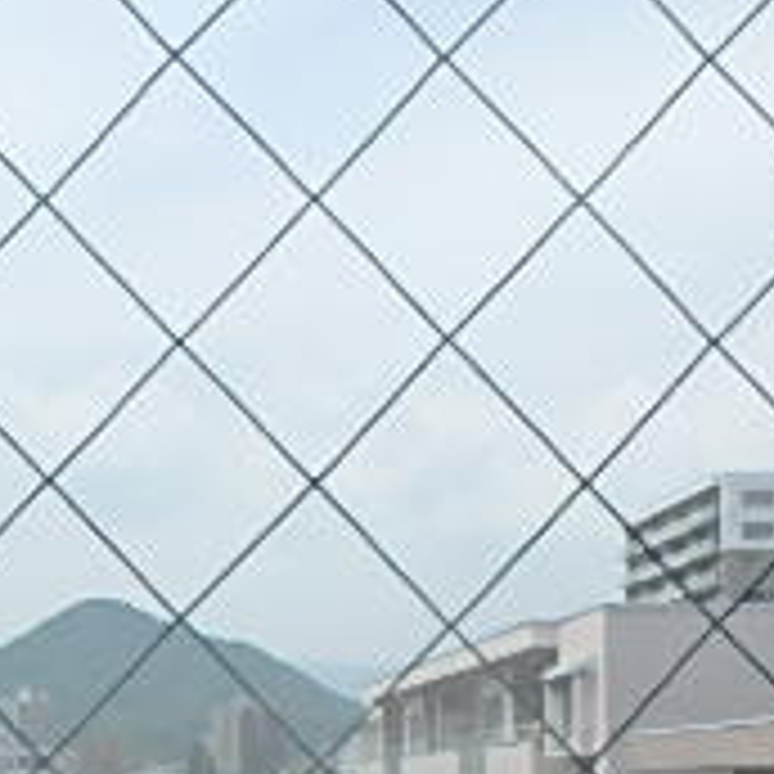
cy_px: 828
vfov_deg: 23.6
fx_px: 1745
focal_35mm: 69
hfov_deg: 24.5
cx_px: 122
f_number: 6
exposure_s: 1/500
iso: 125
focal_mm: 3.7
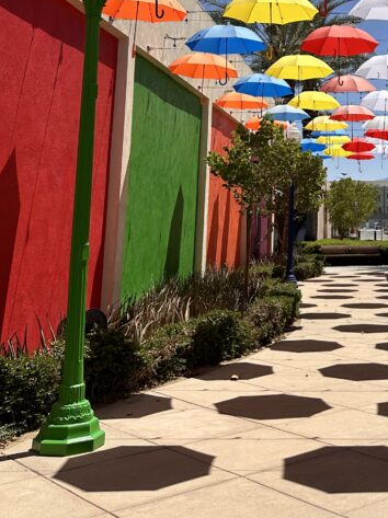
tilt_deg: +12.8
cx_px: 368
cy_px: 61
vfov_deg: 34.9
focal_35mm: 52
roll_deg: +0.6
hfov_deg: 26.8
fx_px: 778
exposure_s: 1/7042
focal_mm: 6.86
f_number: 1.78
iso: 80
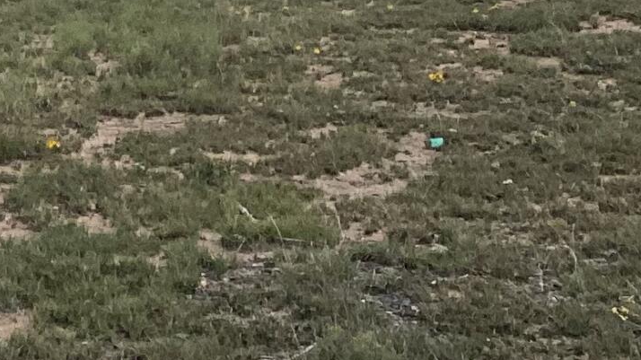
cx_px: -167
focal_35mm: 142
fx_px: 2413
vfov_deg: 8.2
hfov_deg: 14.6
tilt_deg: -0.9
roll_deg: +1.5
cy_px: -285
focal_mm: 3.3
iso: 25
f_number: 2.4
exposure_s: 1/1773
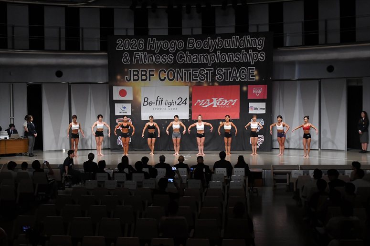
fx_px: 431
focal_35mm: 42
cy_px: 123
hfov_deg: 46.4
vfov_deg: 31.9
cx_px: 185
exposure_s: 1/400
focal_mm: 28
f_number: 5.6
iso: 4000
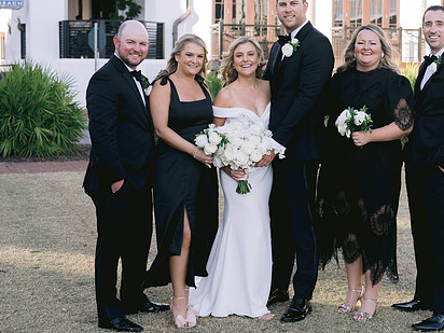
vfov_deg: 20.4
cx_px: 261
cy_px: 157
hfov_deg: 27.0
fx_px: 924
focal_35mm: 72
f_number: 4
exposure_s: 1/500
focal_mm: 50
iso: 200
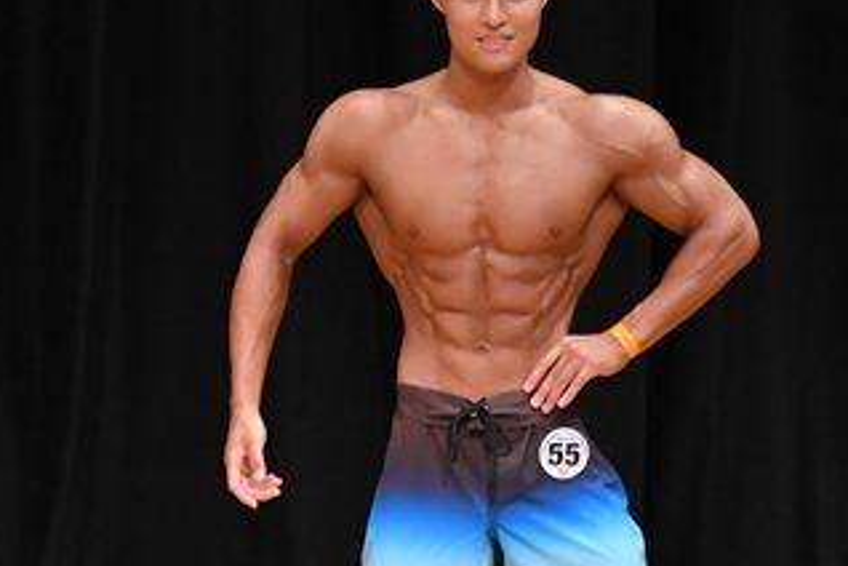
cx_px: 161
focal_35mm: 657
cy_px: 422
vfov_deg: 2.1
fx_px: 15475
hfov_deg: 3.1
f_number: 5.6
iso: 4000
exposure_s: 1/400
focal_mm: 180
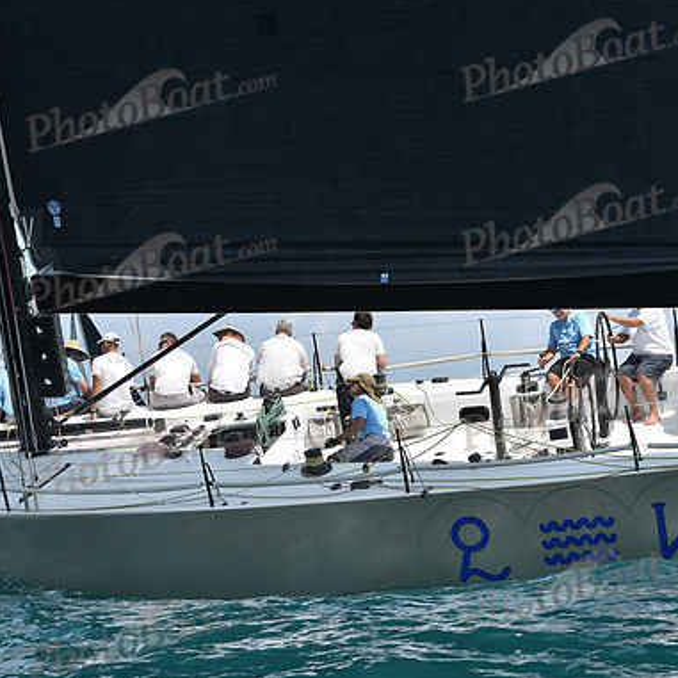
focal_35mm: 97
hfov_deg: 17.9
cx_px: 370
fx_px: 2149
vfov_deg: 17.9
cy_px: 337
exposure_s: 1/1250
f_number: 7.1
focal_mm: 75
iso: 250
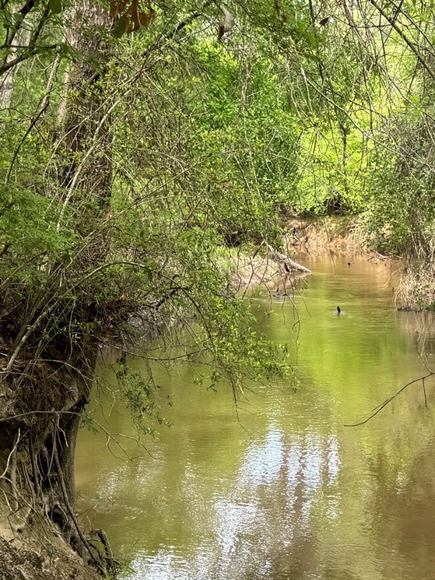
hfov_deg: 21.9
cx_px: 369
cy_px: 363
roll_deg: +0.3
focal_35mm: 66
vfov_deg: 29.3
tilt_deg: -10.0
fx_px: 1106
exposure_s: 1/189
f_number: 1.78
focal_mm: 6.76
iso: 64
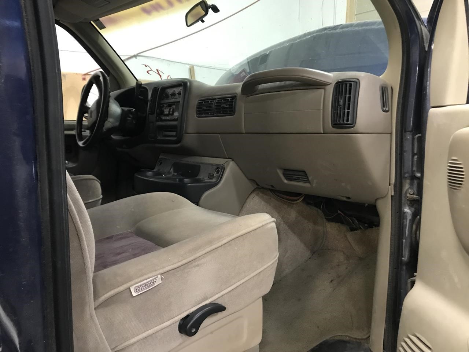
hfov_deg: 63.4
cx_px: 234
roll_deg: +0.4
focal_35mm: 28
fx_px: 379
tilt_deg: -6.1
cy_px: 176
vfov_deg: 49.7
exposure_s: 1/11
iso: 100
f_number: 1.8
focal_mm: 3.99
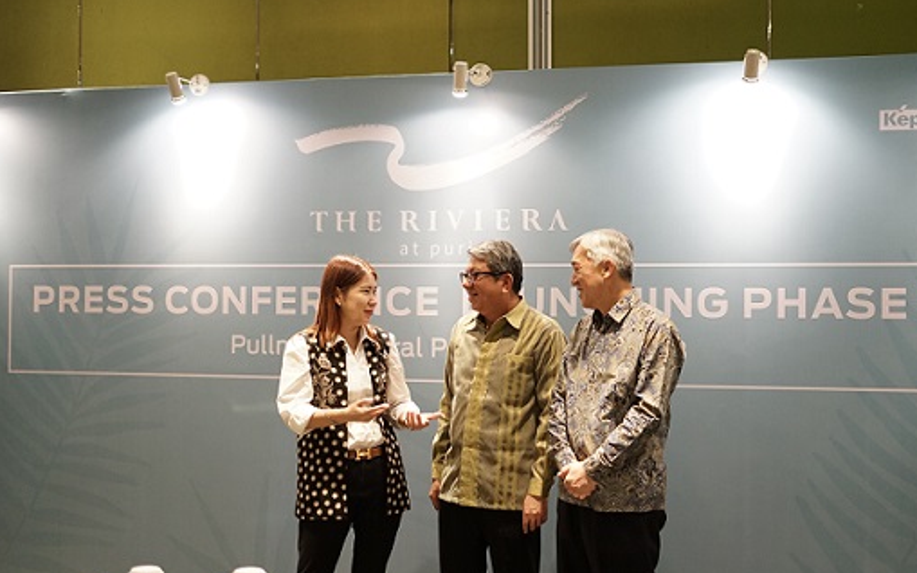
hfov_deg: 38.9
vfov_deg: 24.9
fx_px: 1299
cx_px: 460
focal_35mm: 52
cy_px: 303
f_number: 2
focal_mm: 50
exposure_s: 1/125
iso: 2500
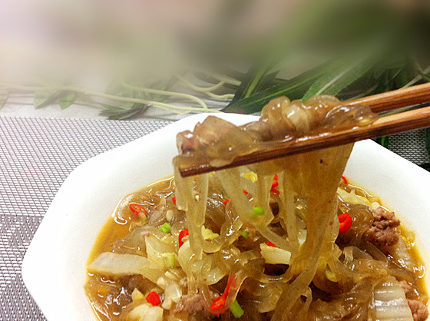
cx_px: 253
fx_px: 620
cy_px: 206
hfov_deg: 38.1
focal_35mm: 50
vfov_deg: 28.9
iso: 200
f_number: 2.8
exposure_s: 1/15
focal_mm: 3.85
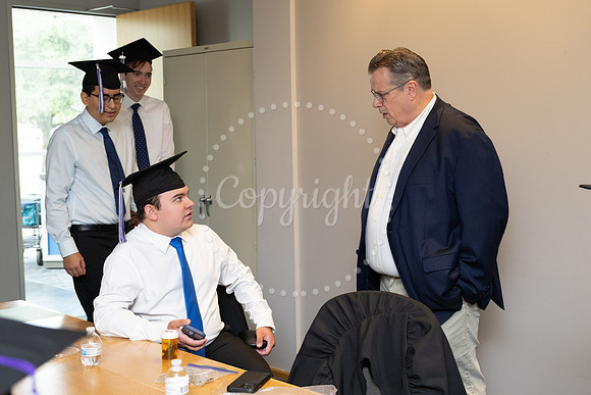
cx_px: 296
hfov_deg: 42.7
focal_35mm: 46
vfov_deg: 29.3
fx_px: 755
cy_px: 198
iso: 1000
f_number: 5
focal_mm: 46
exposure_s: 1/125
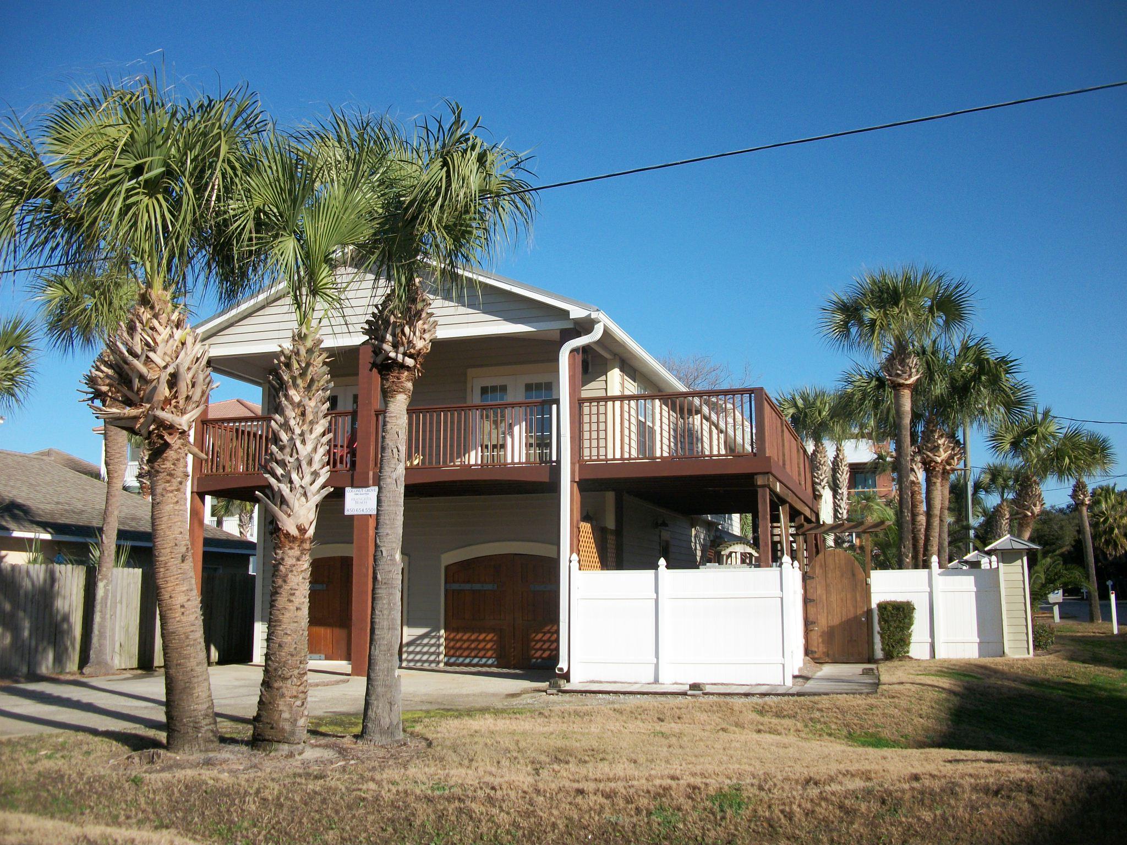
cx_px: 564
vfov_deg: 44.2
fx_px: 1042
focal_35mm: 32
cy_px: 422
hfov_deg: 56.8
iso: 80
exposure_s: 1/200
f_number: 8.8
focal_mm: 5.7
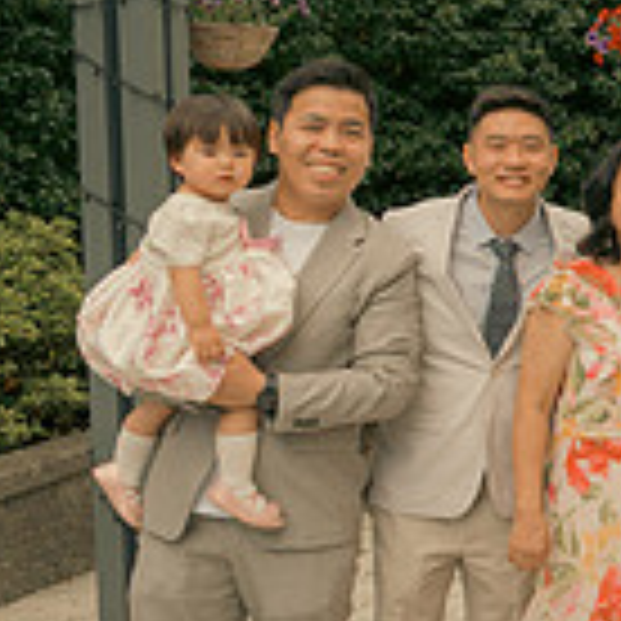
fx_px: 1745
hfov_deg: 16.4
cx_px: 1166
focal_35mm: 86
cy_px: 241
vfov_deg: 20.1
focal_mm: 24
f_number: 5.6
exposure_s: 1/160
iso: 125
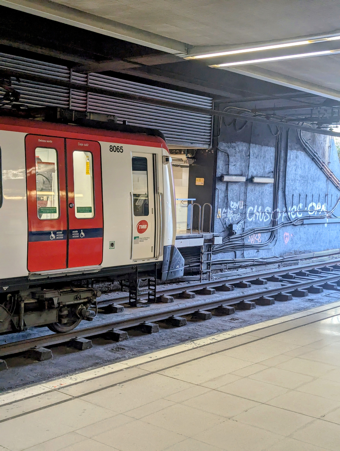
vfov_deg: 39.6
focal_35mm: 48
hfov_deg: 30.3
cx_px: 170
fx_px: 627
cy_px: 226
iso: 301
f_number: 1.85
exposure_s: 1/128
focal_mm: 6.81
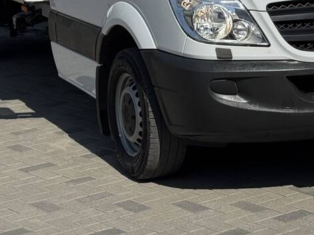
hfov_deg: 16.0
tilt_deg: -2.8
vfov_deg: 11.7
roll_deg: +0.4
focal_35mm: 123
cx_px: 208
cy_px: -65
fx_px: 1116
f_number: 1.78
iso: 64
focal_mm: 6.76
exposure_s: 1/12500
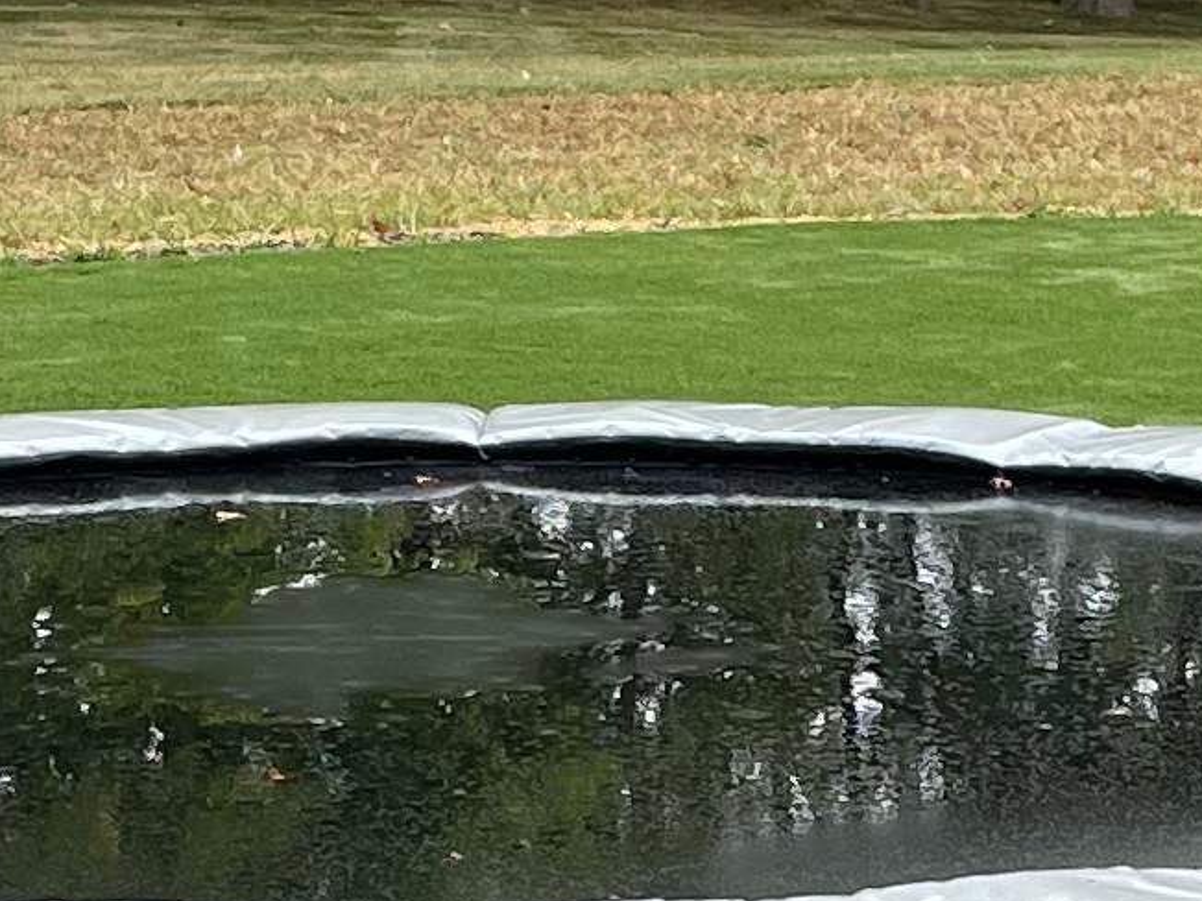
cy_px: 1075
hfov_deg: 12.2
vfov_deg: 9.1
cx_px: 960
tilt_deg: -15.6
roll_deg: -0.7
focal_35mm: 161
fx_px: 5590
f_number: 1.6
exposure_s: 1/445
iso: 32
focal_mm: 4.2
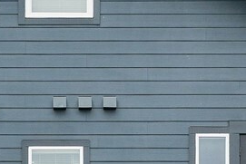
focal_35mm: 238
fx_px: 1627
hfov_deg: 8.6
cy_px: 289
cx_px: 38
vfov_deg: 5.7
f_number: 8
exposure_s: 1/160
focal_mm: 38
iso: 200
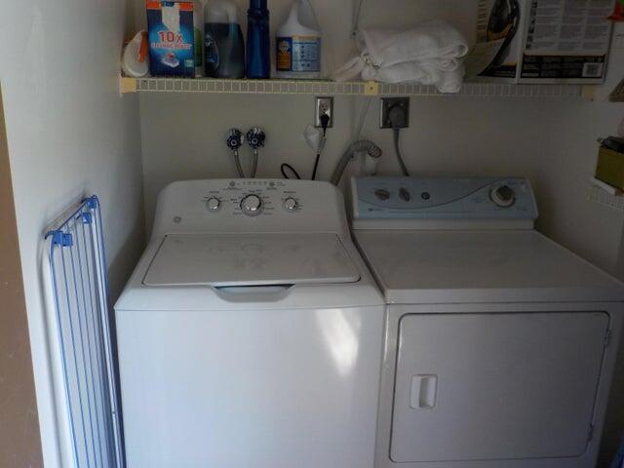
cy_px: 234
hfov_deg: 60.0
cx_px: 312
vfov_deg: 46.8
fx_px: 541
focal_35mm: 30
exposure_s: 1/30
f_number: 3.3
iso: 160
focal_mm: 4.1
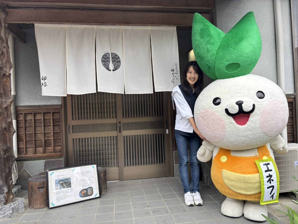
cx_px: 149
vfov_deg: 53.1
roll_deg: +2.1
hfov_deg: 67.3
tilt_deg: +0.0
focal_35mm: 26
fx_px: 224
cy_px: 112
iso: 40
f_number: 1.6
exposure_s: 1/210
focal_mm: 5.96
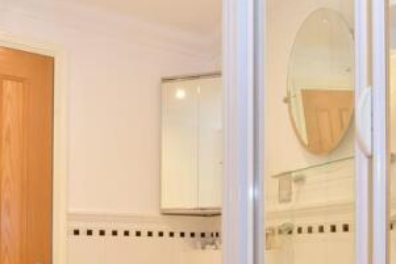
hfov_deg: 51.2
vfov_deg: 33.3
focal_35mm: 38
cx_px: 212
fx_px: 413
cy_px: 246
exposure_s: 1/3
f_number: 22
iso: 500
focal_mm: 11.5
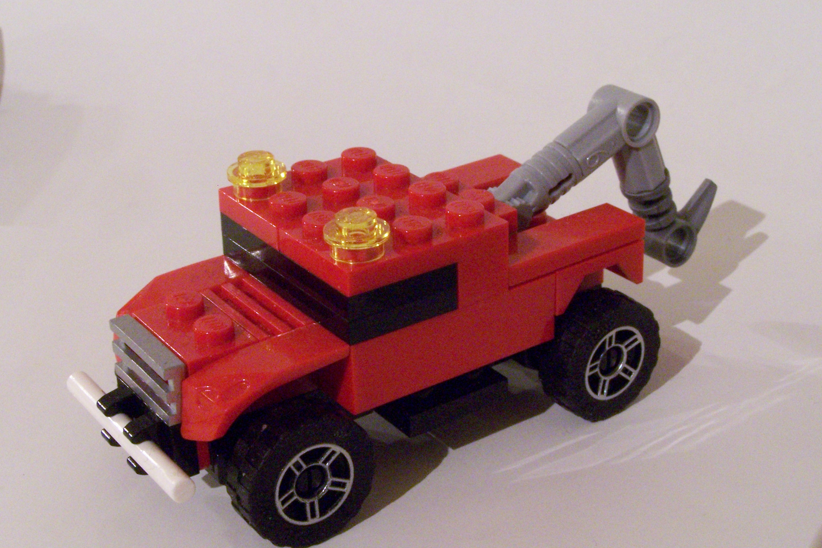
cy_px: 296
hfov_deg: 32.4
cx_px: 408
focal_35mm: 62
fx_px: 1416
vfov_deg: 21.9
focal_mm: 9.8
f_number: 8
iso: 400
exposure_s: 1/2
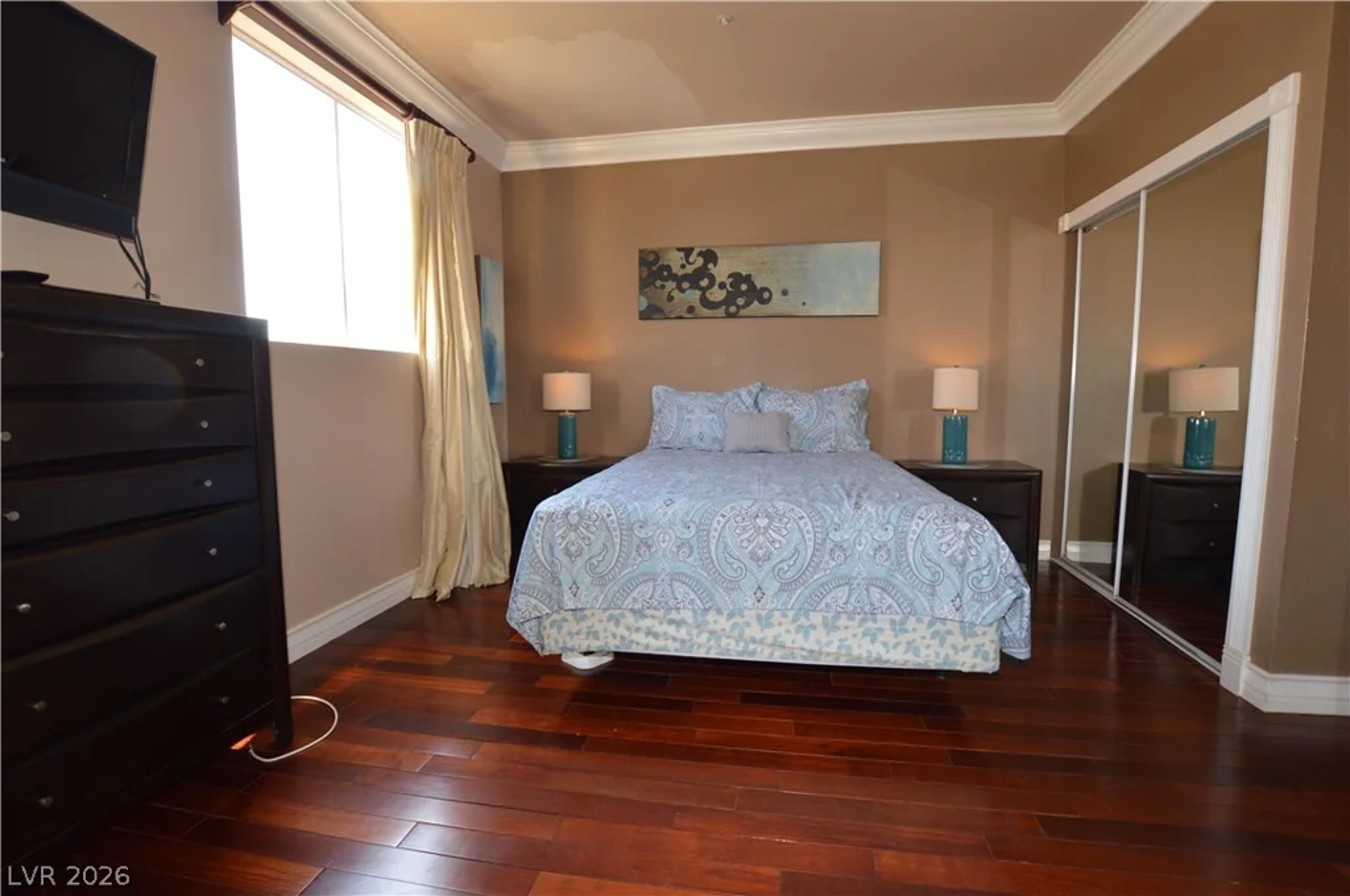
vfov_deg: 77.2
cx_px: 675
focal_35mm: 15
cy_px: 448
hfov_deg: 100.5
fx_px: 562
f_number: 5.6
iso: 400
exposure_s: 1/125
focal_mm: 10
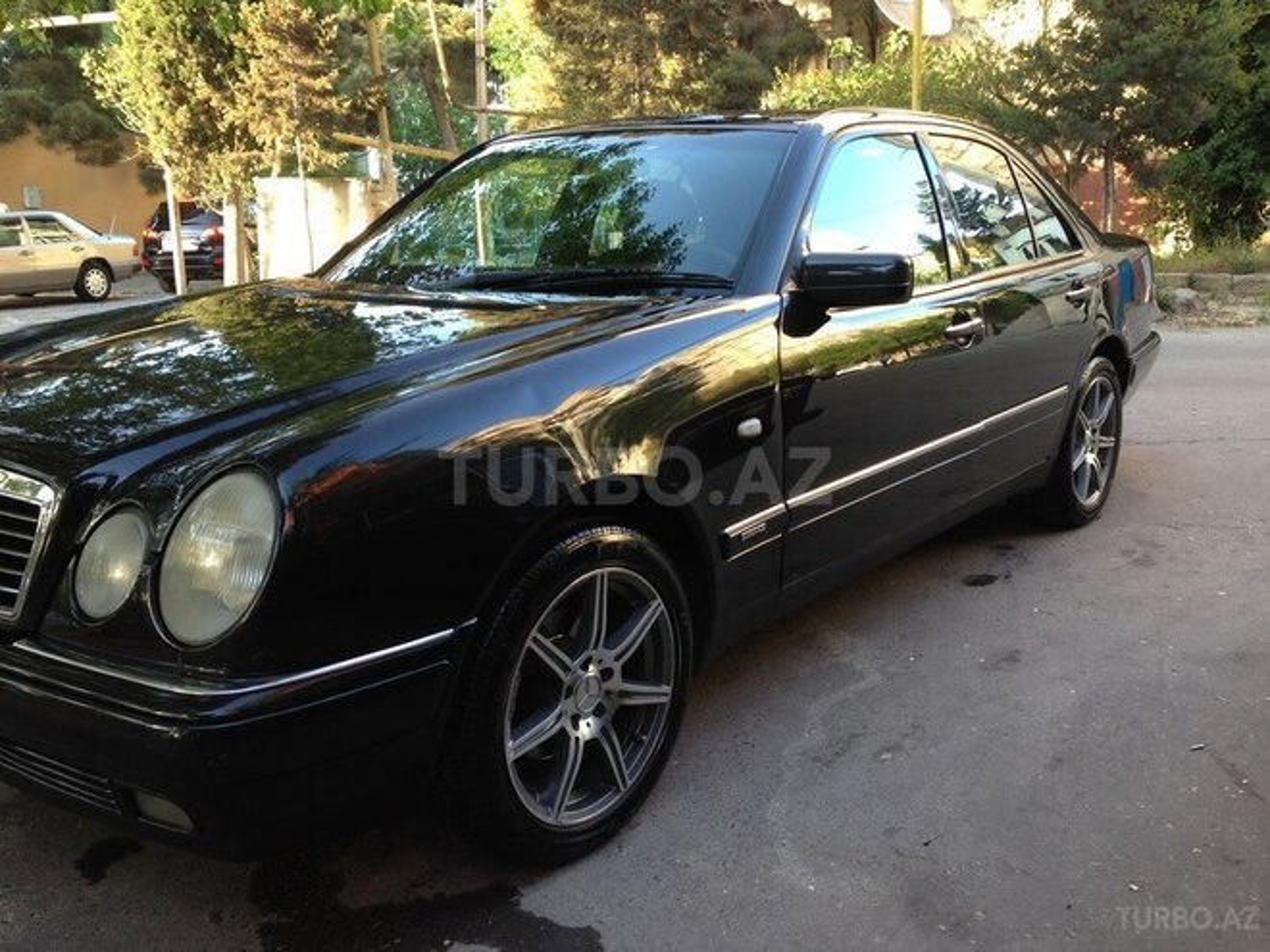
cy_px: 476
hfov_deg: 55.4
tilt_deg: -10.8
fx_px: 1211
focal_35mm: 33
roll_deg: +1.8
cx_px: 635
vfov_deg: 42.9
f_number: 2.4
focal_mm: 4.12
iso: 50
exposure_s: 1/40
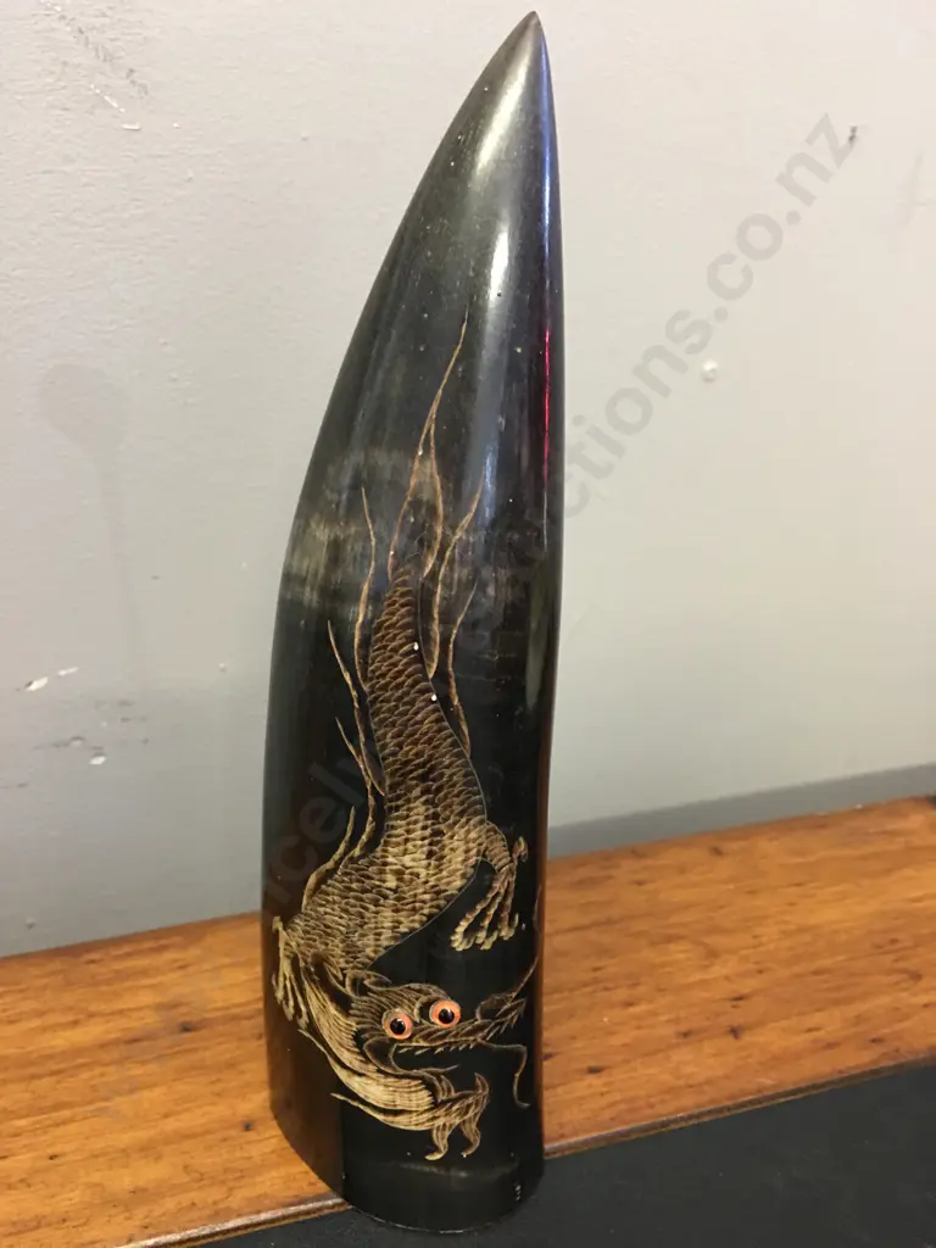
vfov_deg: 61.7
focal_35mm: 29
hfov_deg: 48.2
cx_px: 468
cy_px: 624
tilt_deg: -26.5
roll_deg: -0.9
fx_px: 1046
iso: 80
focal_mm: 4.15
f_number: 2.2
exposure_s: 1/10
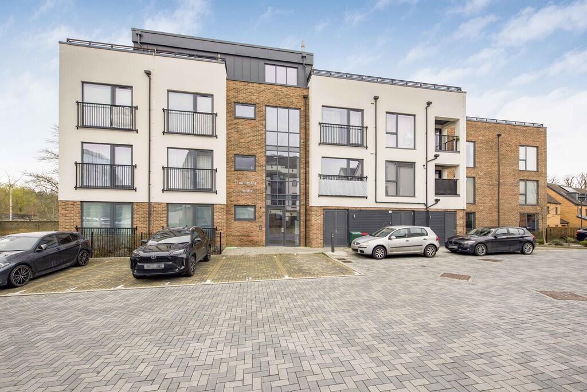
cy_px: 196
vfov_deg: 81.3
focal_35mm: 14
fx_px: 228
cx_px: 294
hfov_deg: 104.2
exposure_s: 1/250
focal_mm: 14
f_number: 9
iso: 320
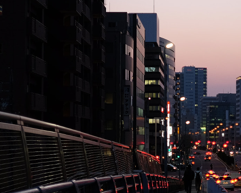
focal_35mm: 104
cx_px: 210
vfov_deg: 14.8
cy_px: 108
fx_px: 742
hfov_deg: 18.2
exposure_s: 1/125
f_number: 1.8
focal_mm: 32
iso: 400
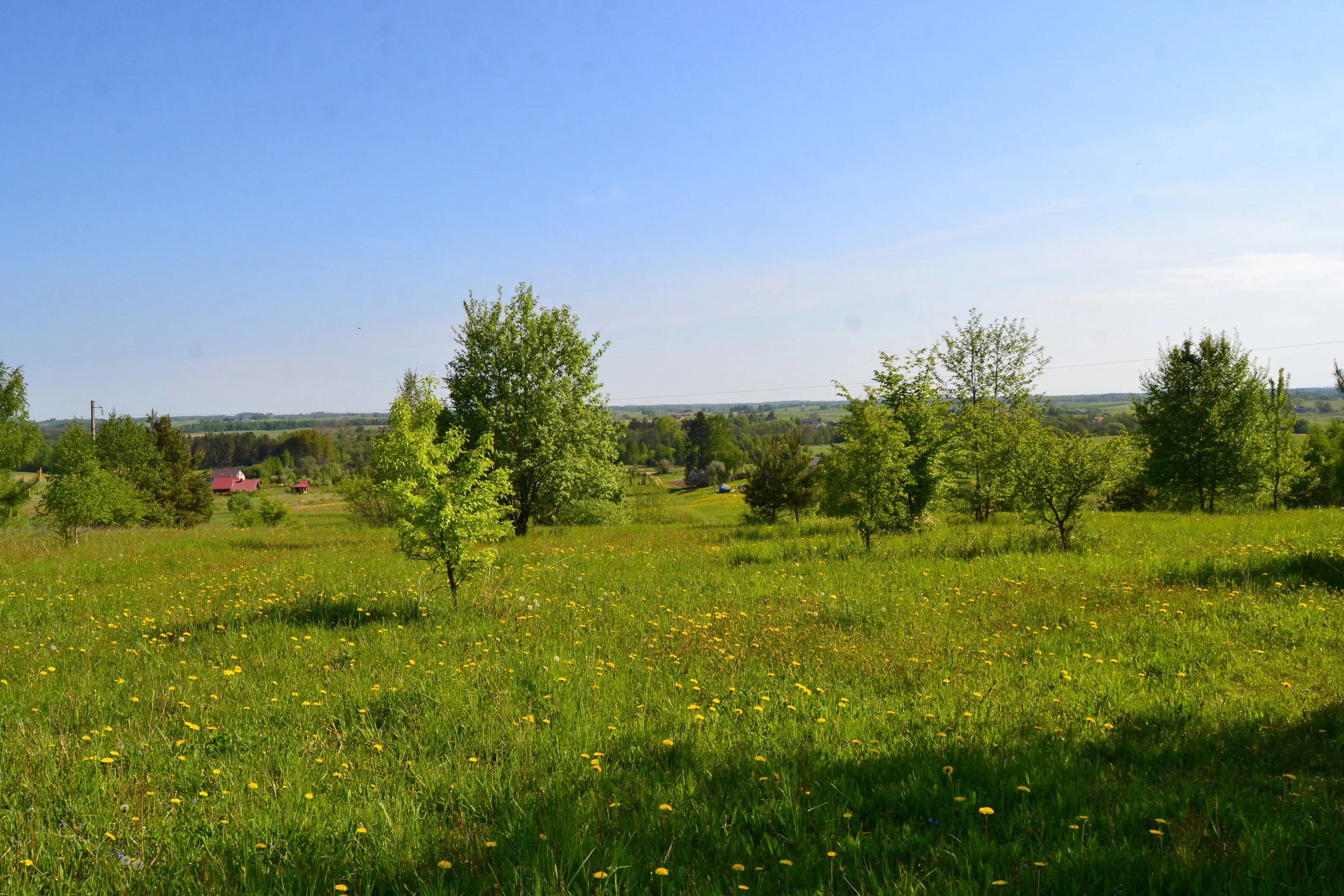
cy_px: 448
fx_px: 1008
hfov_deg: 67.4
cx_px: 672
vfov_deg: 47.9
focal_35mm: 27
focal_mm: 18
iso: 400
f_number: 11
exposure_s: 1/500
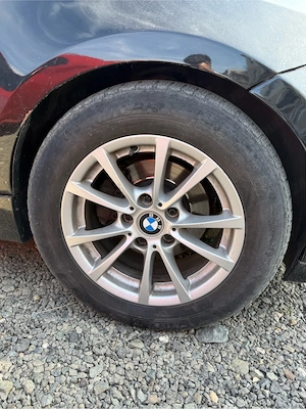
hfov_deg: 56.8
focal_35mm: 24
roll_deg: -6.3
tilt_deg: -21.0
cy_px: 204
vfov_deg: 71.6
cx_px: 153
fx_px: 283
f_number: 1.78
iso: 80
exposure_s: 1/399
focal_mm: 6.76
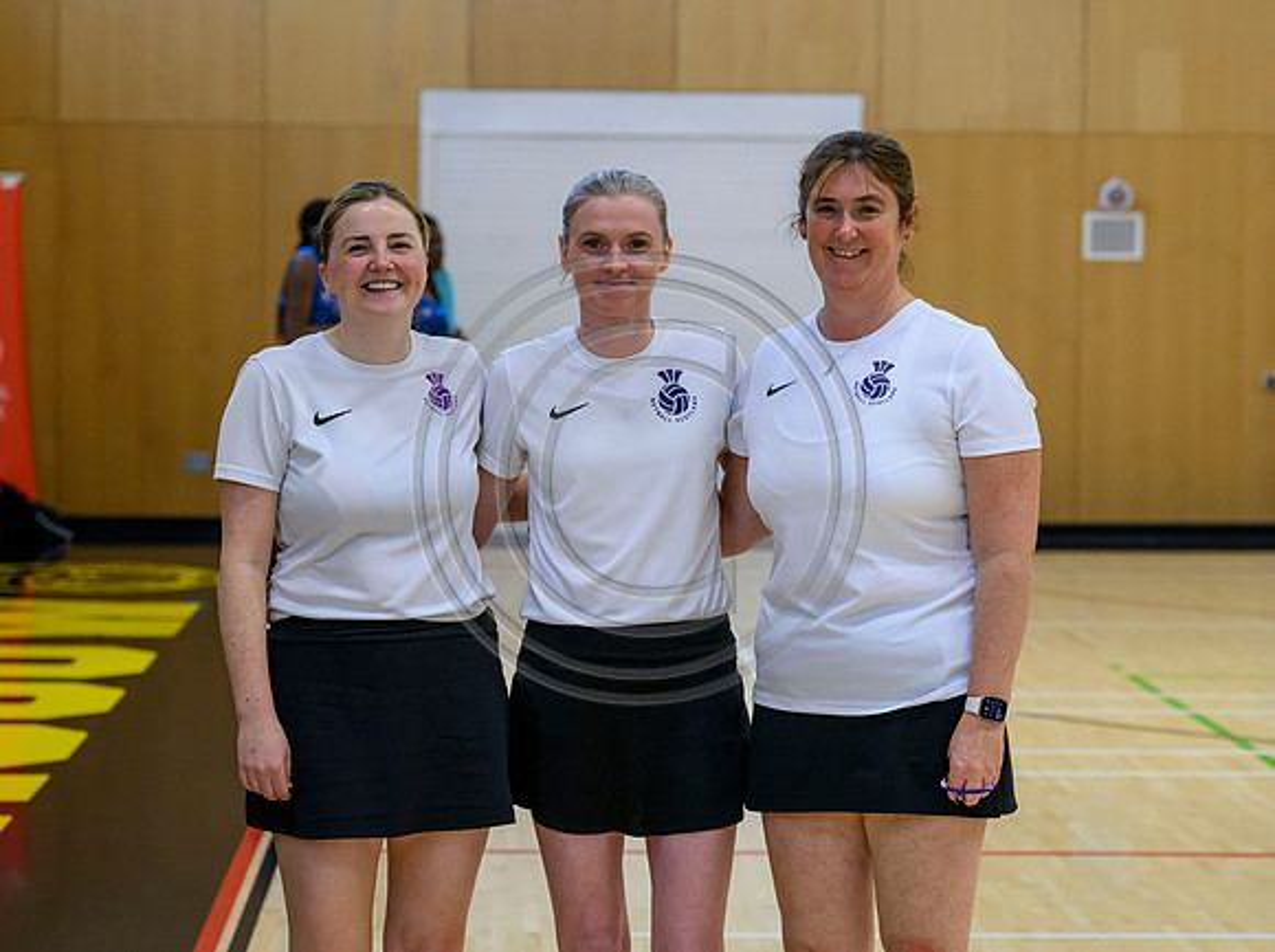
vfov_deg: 16.6
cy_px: 474
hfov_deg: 22.2
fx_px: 3253
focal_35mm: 88
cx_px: 594
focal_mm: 70
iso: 4000
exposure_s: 1/1250
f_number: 3.5
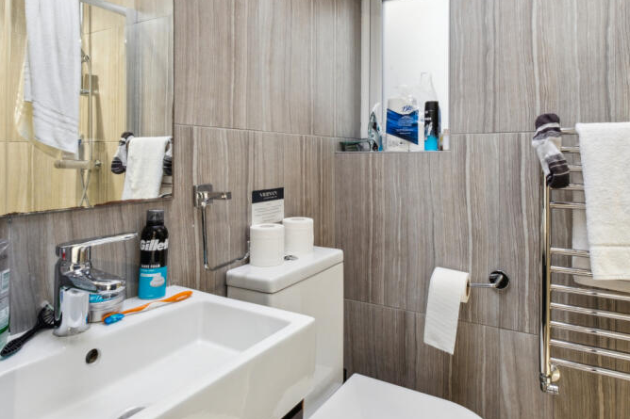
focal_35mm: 23
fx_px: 402
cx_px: 345
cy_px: 165
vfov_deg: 54.6
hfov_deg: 75.9
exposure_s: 1/1.67
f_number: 11
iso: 800
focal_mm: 10
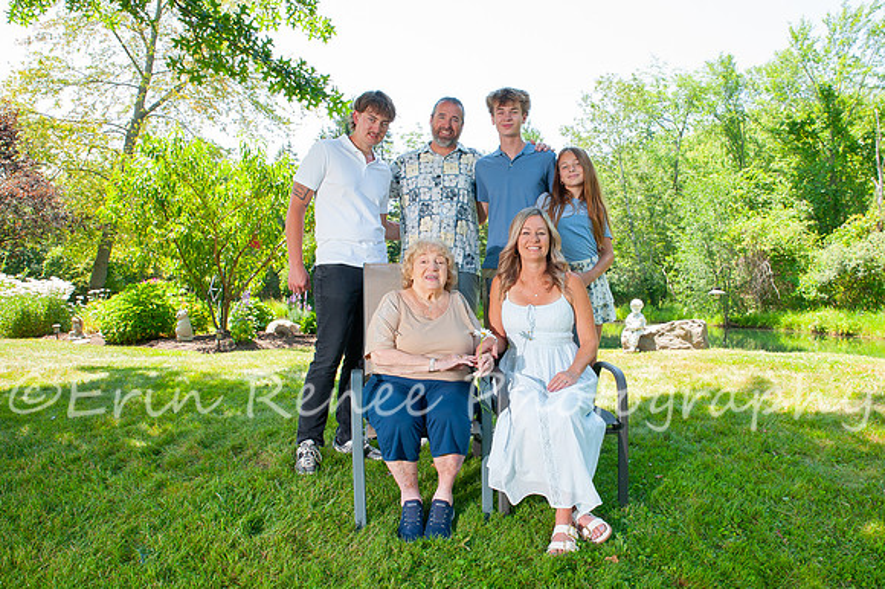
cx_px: 507
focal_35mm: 28
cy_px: 299
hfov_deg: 65.4
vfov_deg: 46.5
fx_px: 685
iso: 640
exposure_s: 1/125
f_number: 13
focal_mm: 24
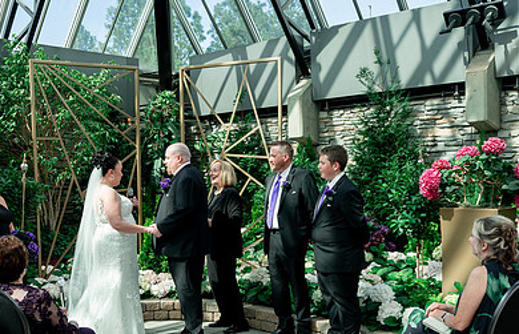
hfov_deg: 42.1
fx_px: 670
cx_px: 210
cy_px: 248
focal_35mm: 47
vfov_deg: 27.6
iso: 100
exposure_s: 1/500
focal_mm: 28
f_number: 2.8
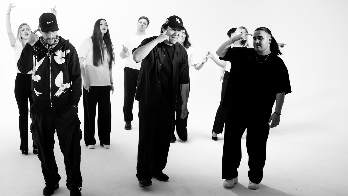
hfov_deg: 41.3
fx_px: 452
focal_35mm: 49
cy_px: 96
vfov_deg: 24.4
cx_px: 105
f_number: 2.8
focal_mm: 30.4
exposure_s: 1/160
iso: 250
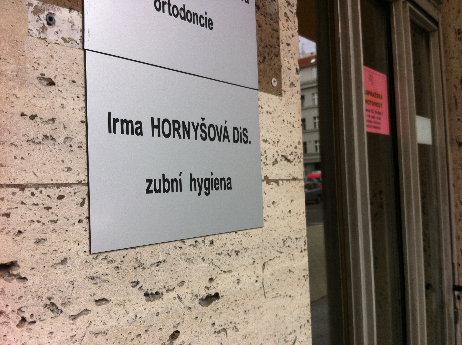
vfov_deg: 40.6
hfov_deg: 52.7
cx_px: 231
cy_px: 172
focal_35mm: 35
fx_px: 466
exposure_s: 1/162
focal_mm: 3.85
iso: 80
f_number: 2.8
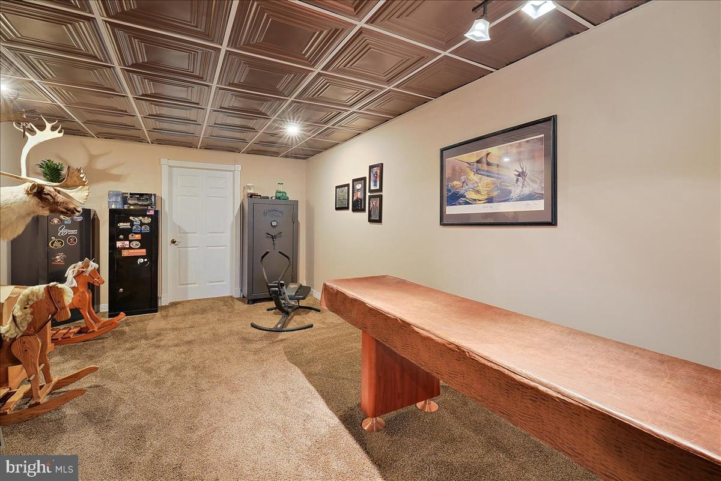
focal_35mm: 15
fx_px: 301
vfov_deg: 77.4
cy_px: 240
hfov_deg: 100.4
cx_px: 360
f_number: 11
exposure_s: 4
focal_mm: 15
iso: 400
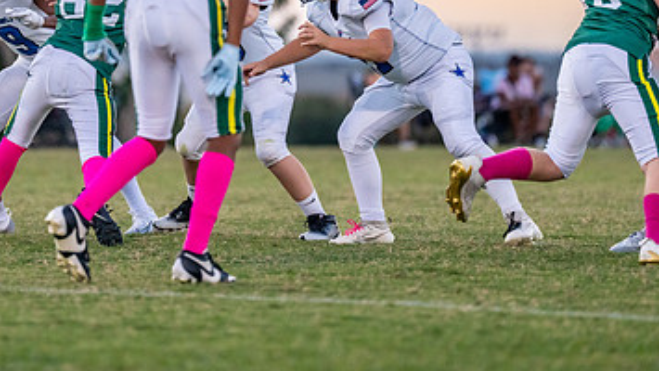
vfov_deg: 3.2
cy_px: 50
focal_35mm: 379
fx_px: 6625
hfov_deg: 5.7
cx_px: 305
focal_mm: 200
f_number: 2.8
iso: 2500
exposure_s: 1/1600
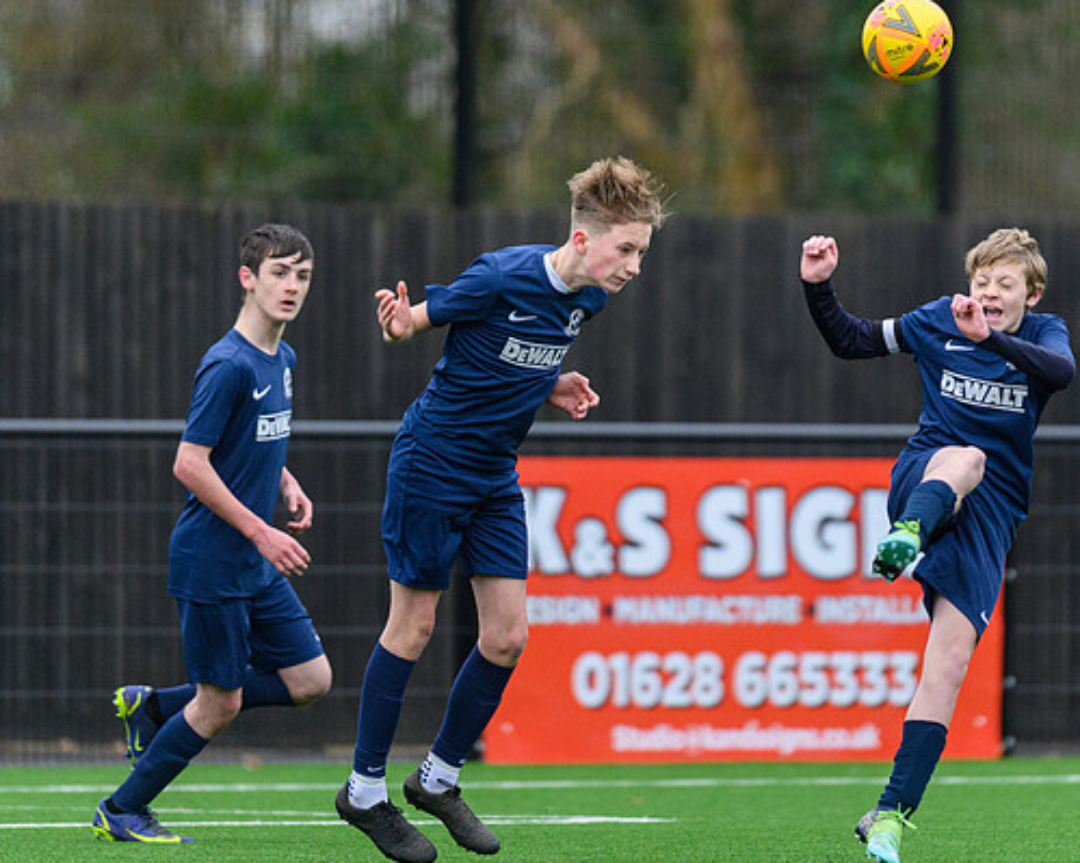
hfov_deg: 2.8
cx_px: 743
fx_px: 21987
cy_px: 451
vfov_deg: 2.3
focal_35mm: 688
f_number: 2.8
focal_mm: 400
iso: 5000
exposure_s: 1/2000
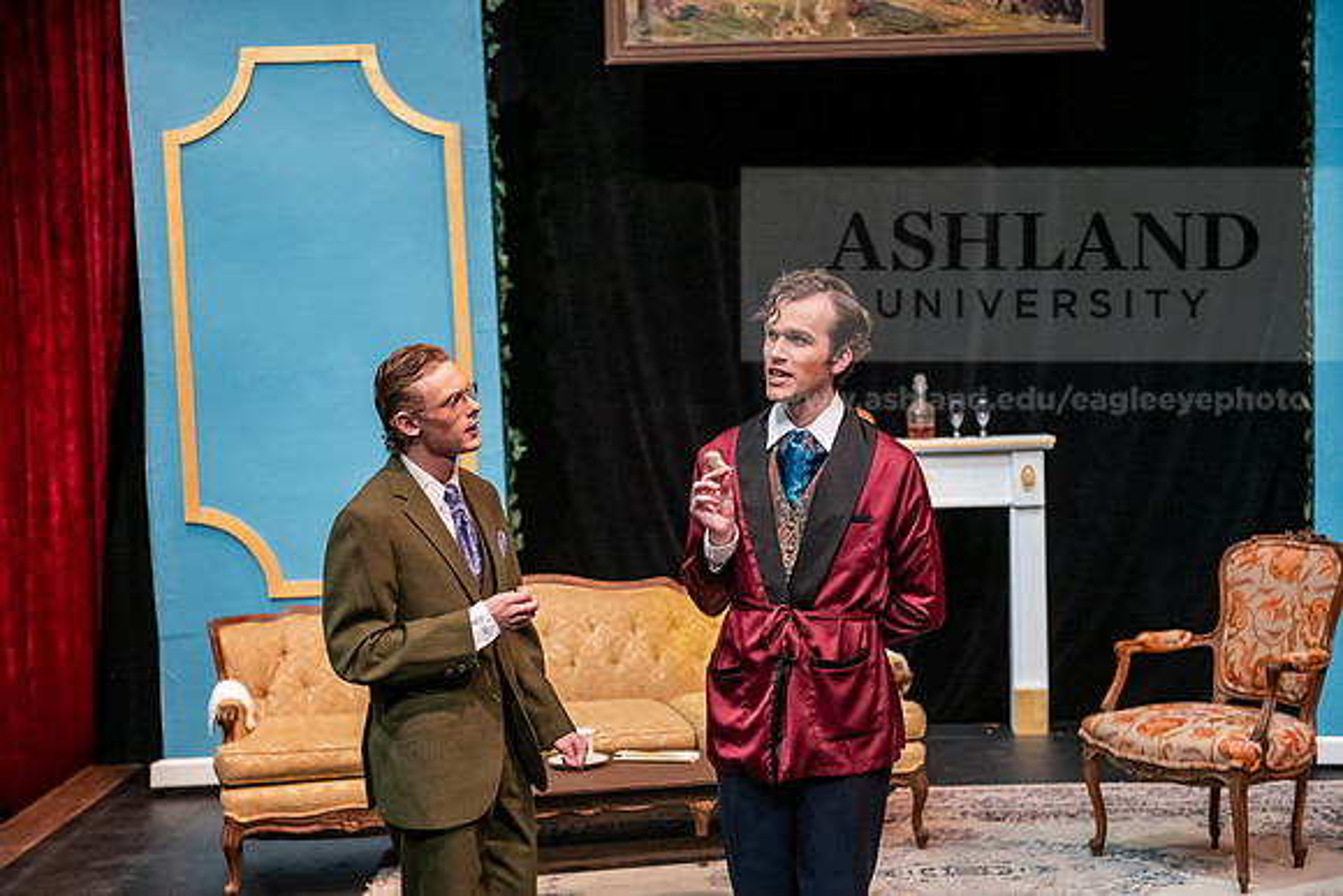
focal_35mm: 62
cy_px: 448
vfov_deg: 21.9
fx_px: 2313
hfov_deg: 32.4
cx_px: 672
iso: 3200
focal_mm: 62
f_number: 3.2
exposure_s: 1/200
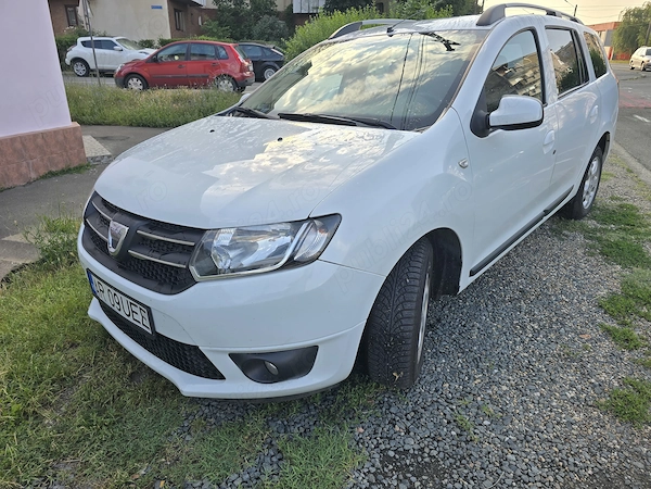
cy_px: 244
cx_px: 326
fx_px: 433
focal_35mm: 23
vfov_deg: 58.9
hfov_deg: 73.9
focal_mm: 6.3
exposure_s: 1/268
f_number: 1.7
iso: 12
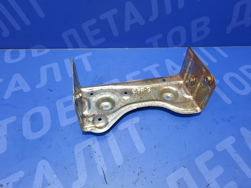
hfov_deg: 69.4
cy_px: 94
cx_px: 126
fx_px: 181
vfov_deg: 54.9
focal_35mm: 25
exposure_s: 1/30
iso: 320
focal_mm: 4.6
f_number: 2
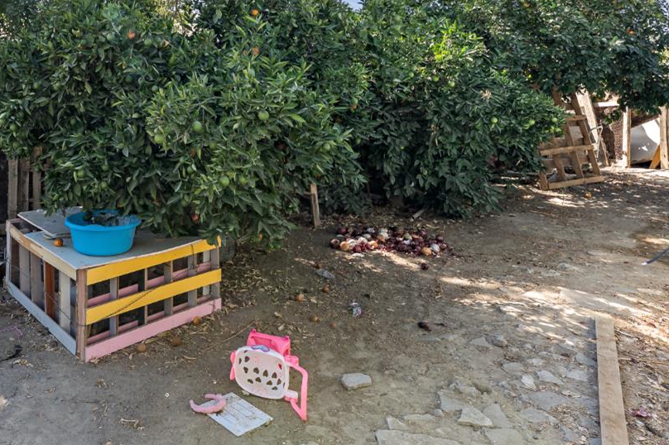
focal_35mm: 26
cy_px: 97
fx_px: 483
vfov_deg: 47.2
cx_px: 148
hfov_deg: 64.2
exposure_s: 1/100
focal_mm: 14
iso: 80
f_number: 5
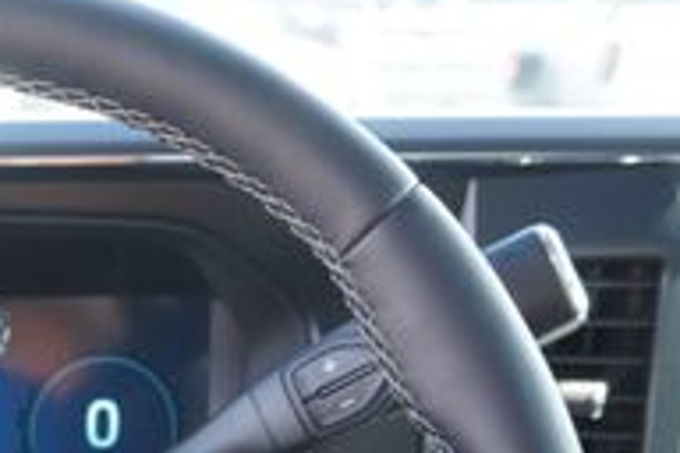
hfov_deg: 23.5
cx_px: -103
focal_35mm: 80
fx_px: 1511
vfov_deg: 15.6
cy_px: 704
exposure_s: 1/60
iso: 200
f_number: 4
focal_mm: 16
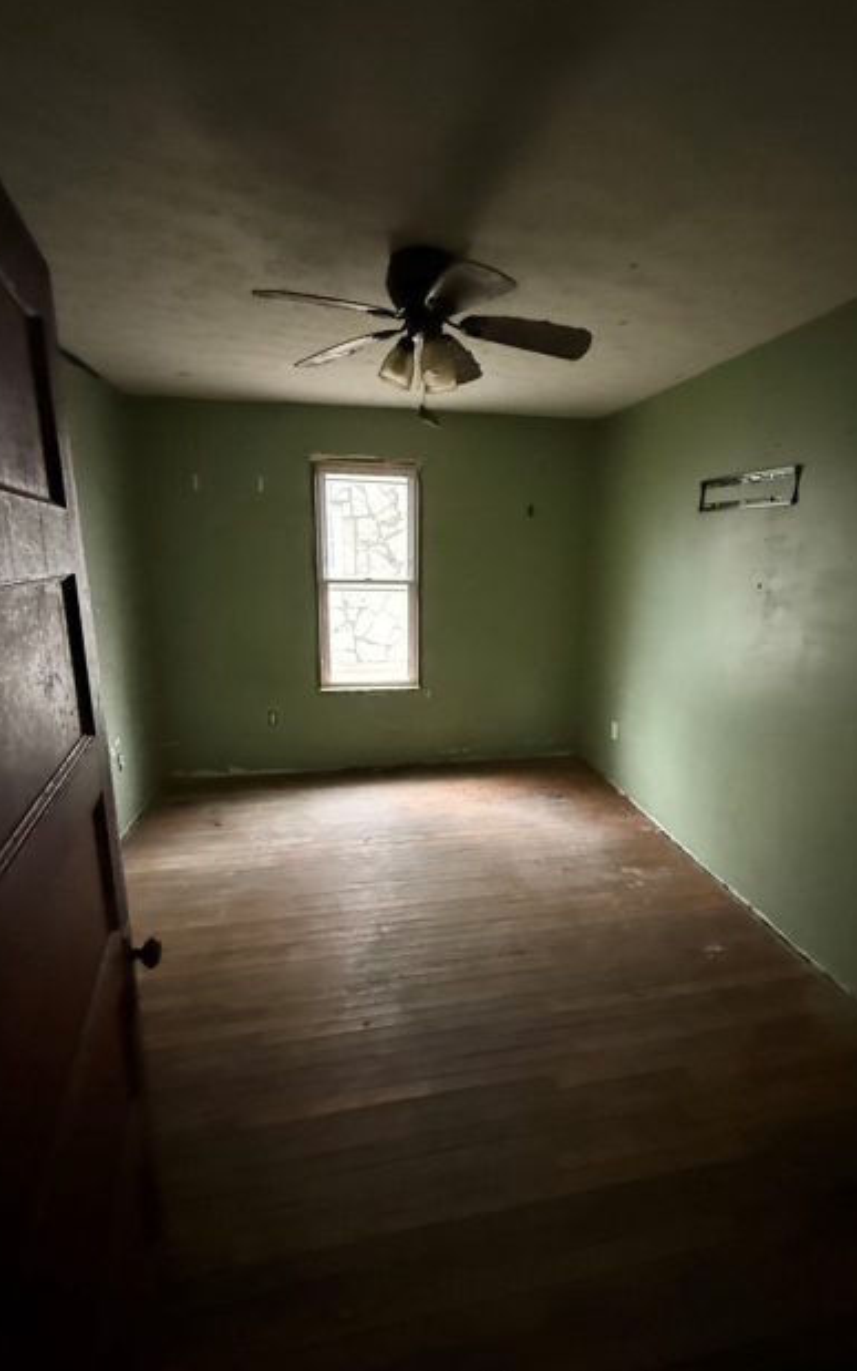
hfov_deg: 71.1
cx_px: 467
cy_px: 692
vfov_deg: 97.8
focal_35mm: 16
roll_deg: -0.5
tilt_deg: -11.2
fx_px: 598
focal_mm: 2.22
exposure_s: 1/40
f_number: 2.2
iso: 1600
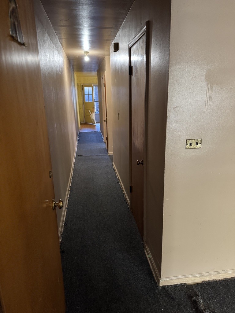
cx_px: 118
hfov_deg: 56.8
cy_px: 156
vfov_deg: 71.6
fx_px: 217
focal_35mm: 24
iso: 800
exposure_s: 1/40
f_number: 1.78
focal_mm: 6.76
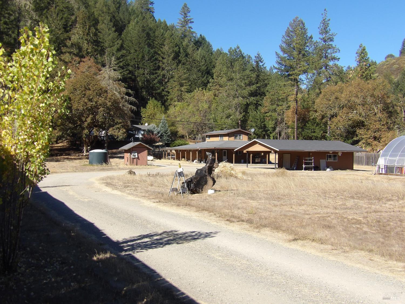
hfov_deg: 47.9
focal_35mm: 39
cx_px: 202
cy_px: 152
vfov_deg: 36.8
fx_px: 456
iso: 100
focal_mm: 7
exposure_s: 1/566
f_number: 3.7
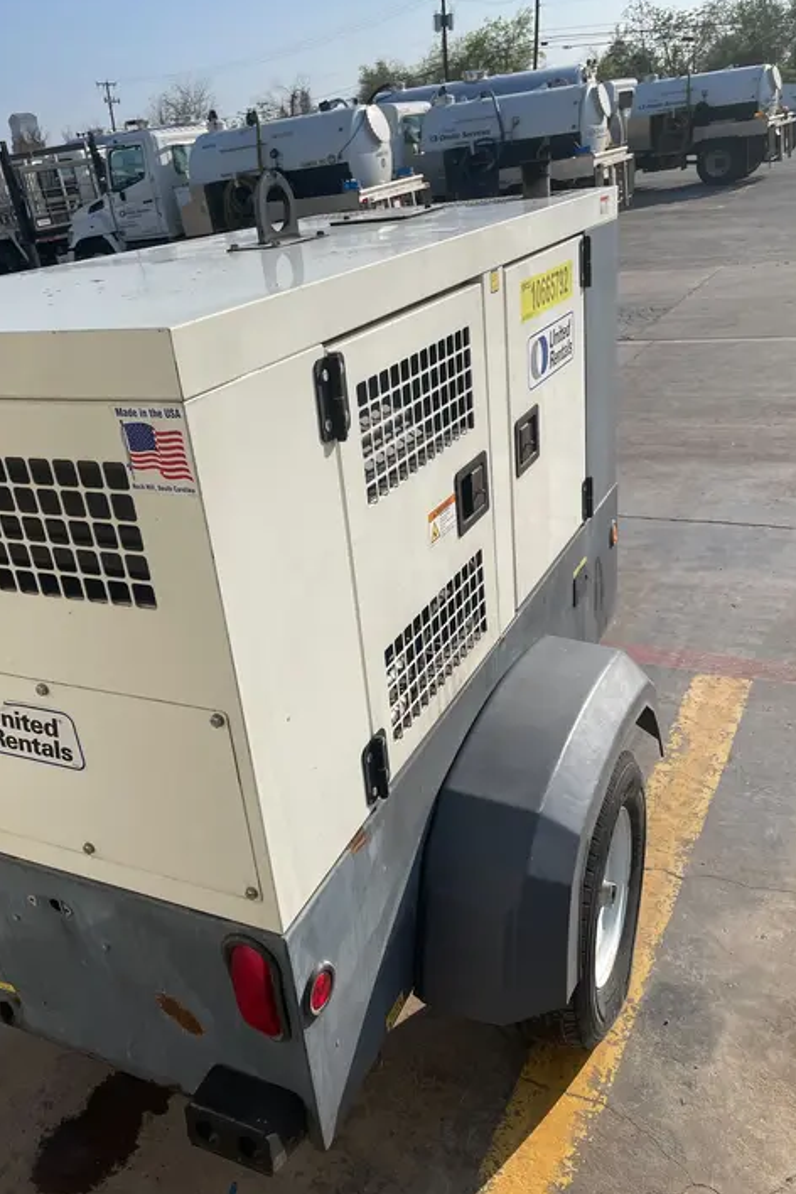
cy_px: 608
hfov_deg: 46.4
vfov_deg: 65.5
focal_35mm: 28
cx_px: 376
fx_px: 929
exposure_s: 1/7299
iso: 50
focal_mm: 4.2
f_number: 1.6
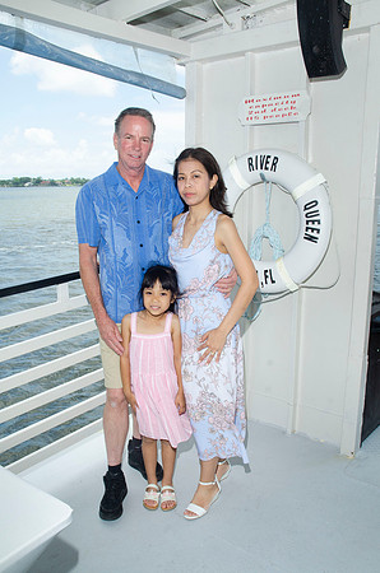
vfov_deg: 57.3
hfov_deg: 39.8
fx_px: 525
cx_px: 190
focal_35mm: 33
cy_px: 286
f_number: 10
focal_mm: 22
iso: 125
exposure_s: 1/250
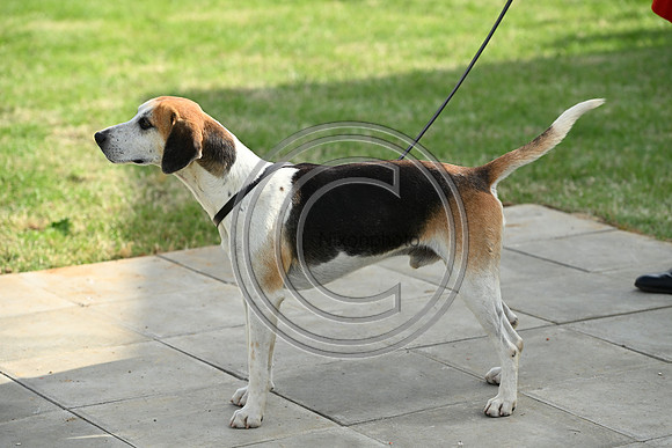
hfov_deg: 16.8
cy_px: 224
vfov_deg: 11.2
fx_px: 2278
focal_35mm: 122
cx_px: 336
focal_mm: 122
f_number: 4.5
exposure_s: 1/1000
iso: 250
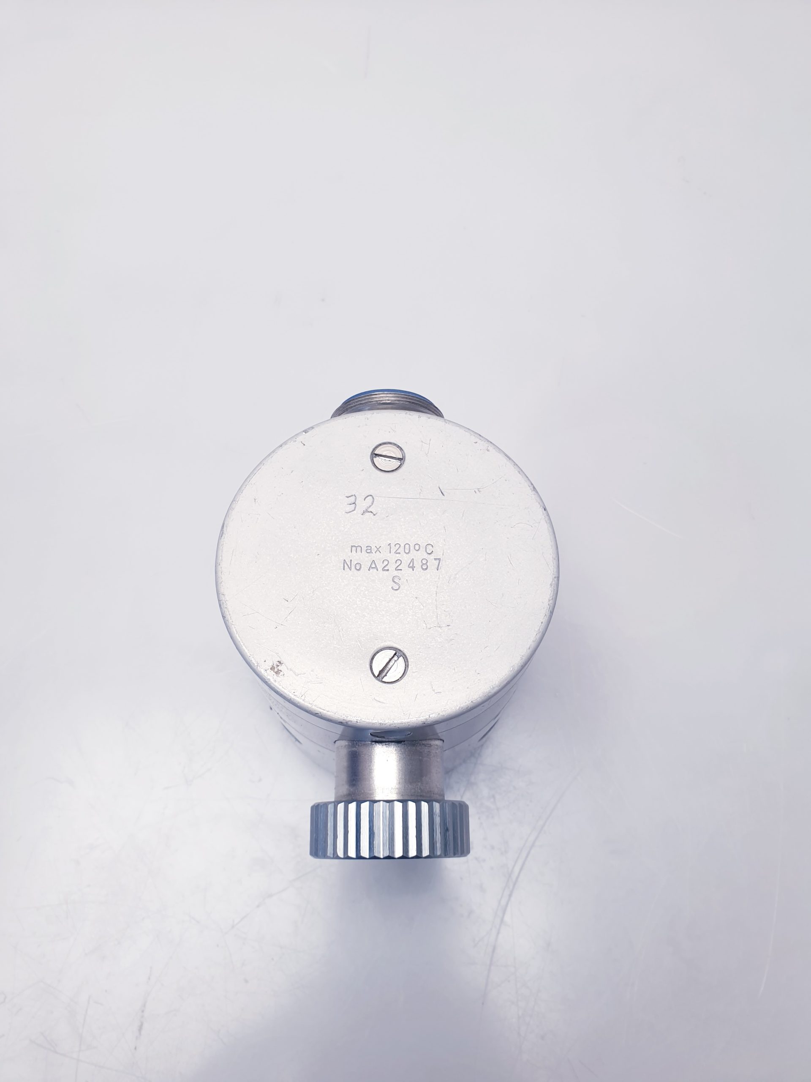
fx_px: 812
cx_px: 406
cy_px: 541
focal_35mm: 26
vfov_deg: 67.3
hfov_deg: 53.1
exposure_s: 1/50
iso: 50
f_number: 2.4
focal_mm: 4.3
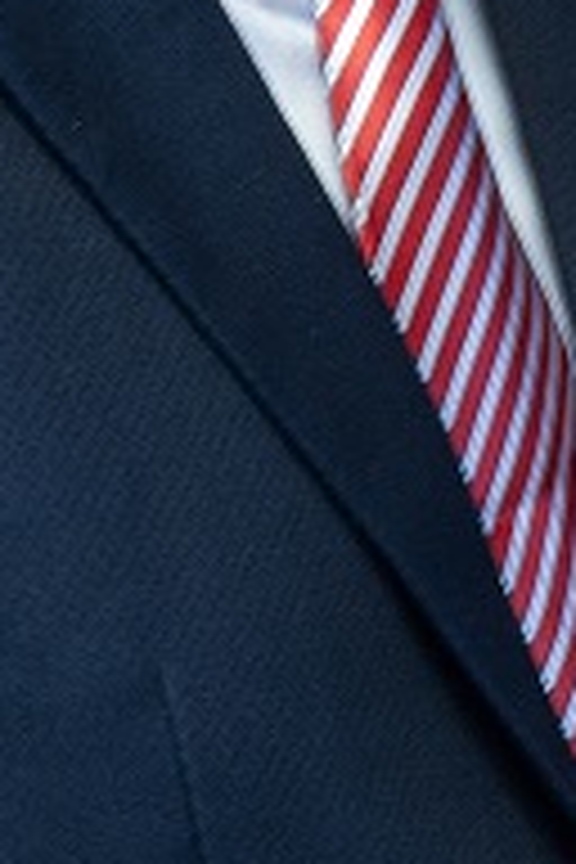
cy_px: -225
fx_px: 4079
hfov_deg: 8.0
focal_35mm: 170
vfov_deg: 11.8
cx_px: 18
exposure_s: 1/125
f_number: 2.8
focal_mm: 29
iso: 250
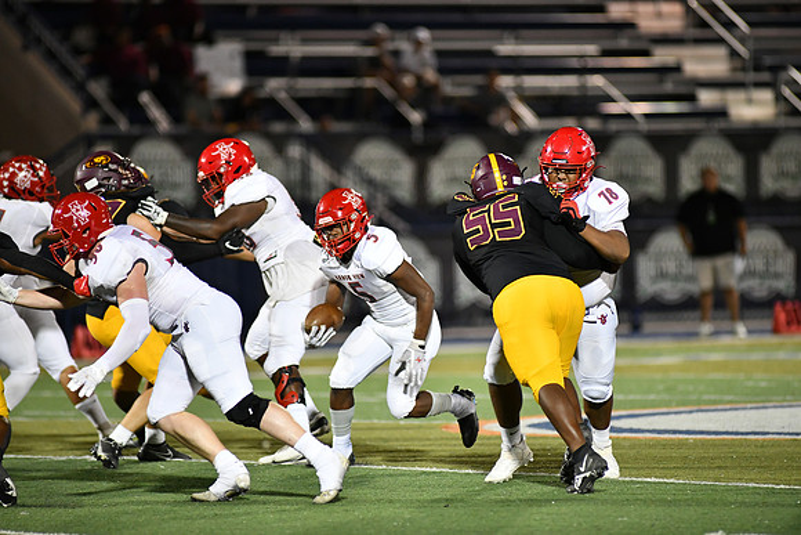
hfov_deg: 6.9
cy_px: 268
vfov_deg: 4.6
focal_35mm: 300
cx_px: 400
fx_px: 6676
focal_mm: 300
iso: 3600
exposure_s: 1/1000
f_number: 2.8
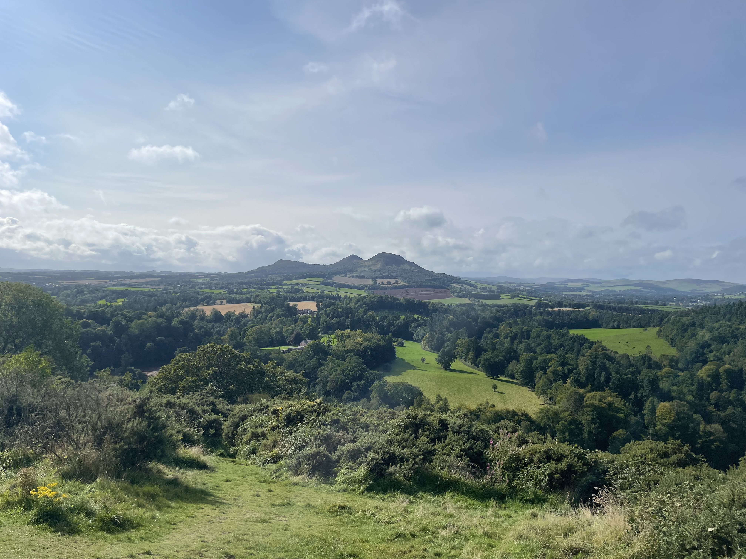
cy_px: 280
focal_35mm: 26
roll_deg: -1.1
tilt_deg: -0.1
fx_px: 560
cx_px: 373
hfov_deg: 67.3
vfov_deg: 53.1
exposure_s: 1/9804
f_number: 1.6
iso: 32
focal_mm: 4.2
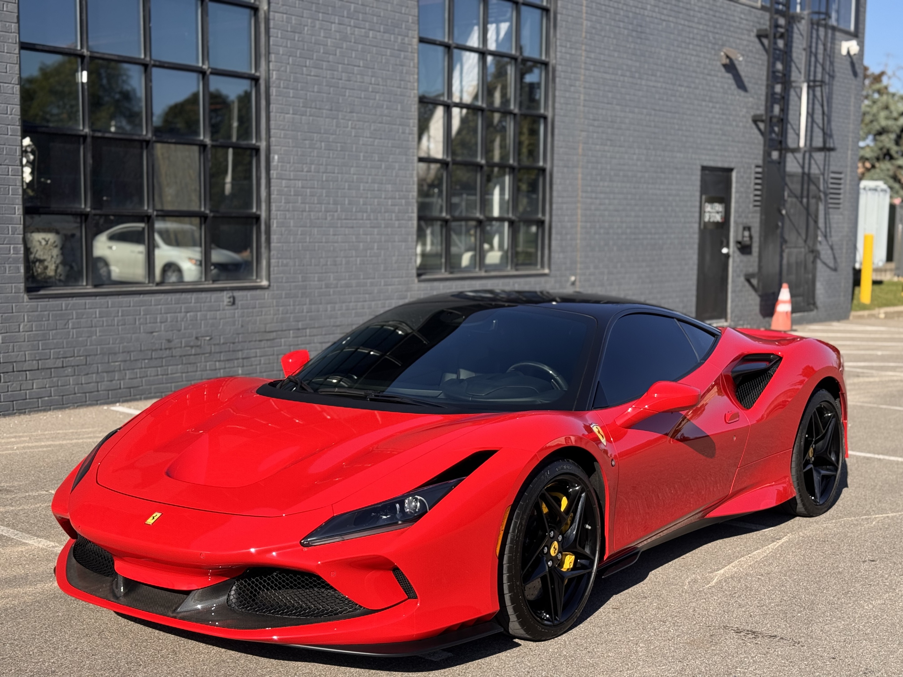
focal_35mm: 48
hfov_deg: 39.7
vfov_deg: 30.3
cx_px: 452
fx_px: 1252
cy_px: 338
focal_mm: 6.76
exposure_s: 1/2110
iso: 64
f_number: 1.78
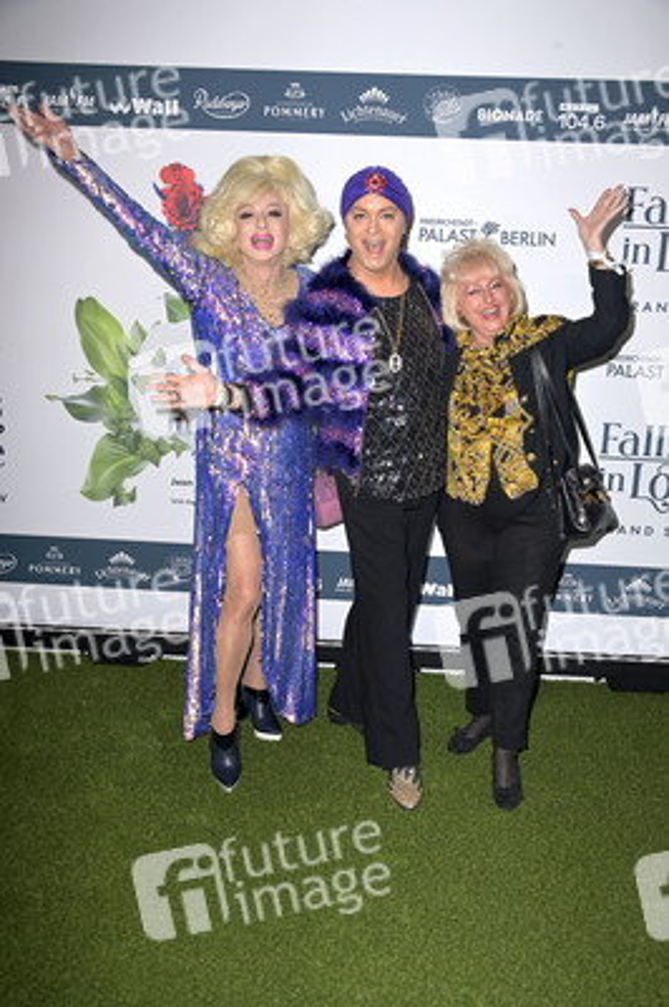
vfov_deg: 55.8
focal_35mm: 34
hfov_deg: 38.8
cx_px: 334
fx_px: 949
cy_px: 504
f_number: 5.6
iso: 640
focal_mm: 34
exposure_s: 1/250
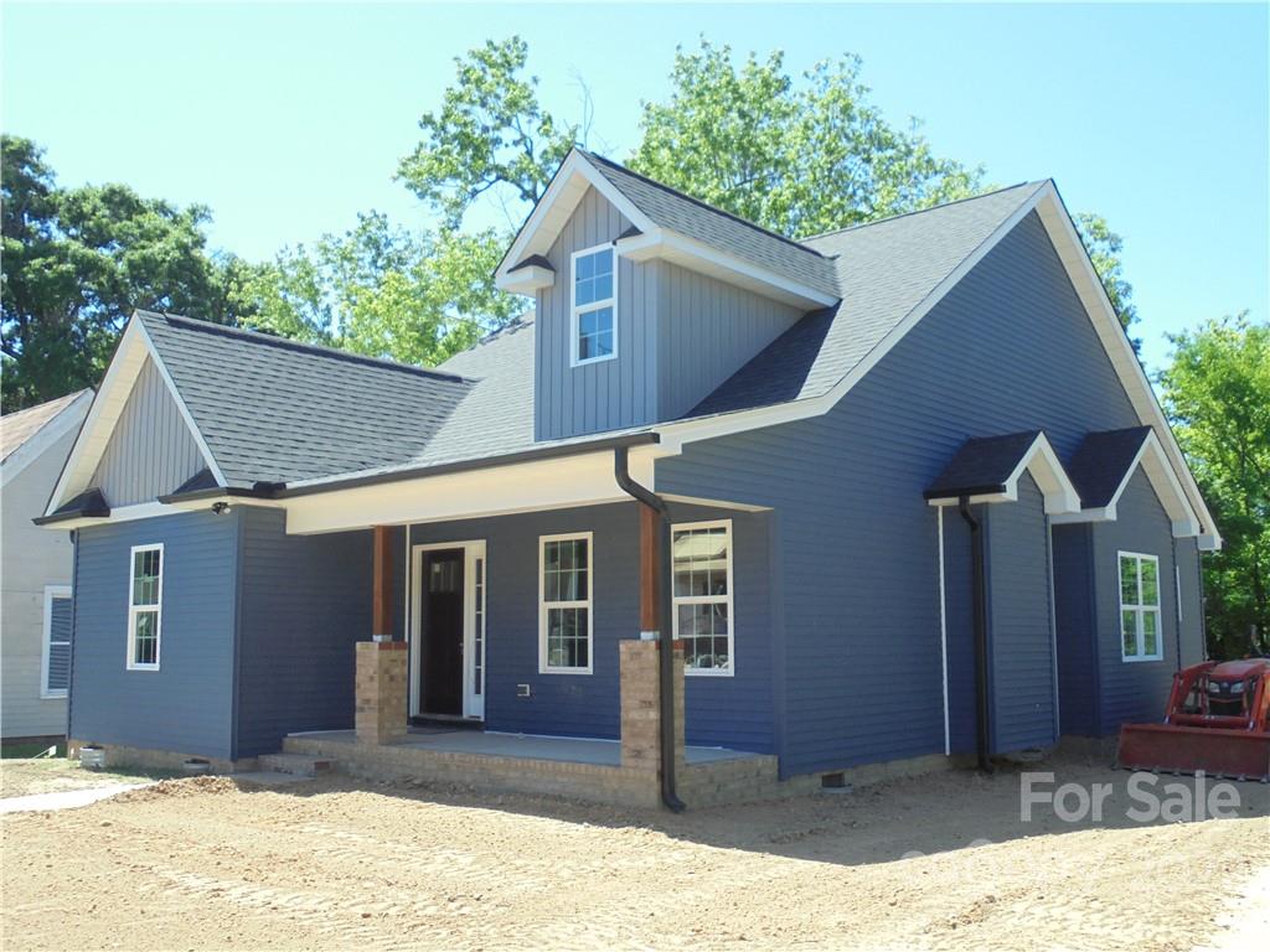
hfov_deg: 54.0
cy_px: 476
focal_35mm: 34
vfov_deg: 41.8
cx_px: 635
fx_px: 1247
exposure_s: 1/250
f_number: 4
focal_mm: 6.1
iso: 100
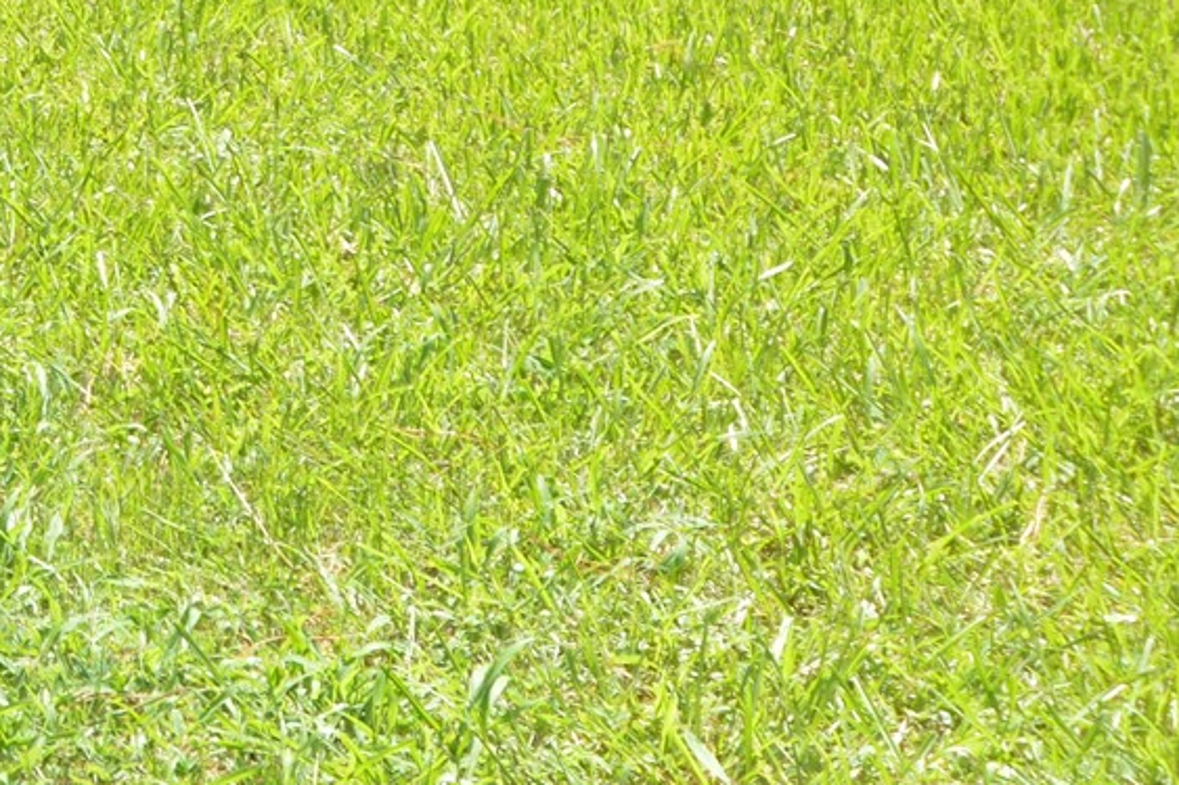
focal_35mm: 139
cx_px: -845
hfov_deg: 13.5
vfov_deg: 9.6
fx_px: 4551
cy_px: -350
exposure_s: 1/160
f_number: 5.6
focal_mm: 24
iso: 100
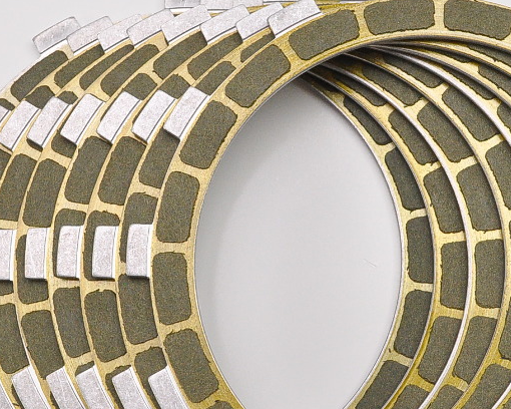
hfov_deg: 22.2
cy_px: 273
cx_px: 320
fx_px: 1301
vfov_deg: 17.8
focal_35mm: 86
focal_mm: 26
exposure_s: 1/500
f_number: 9
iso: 2000
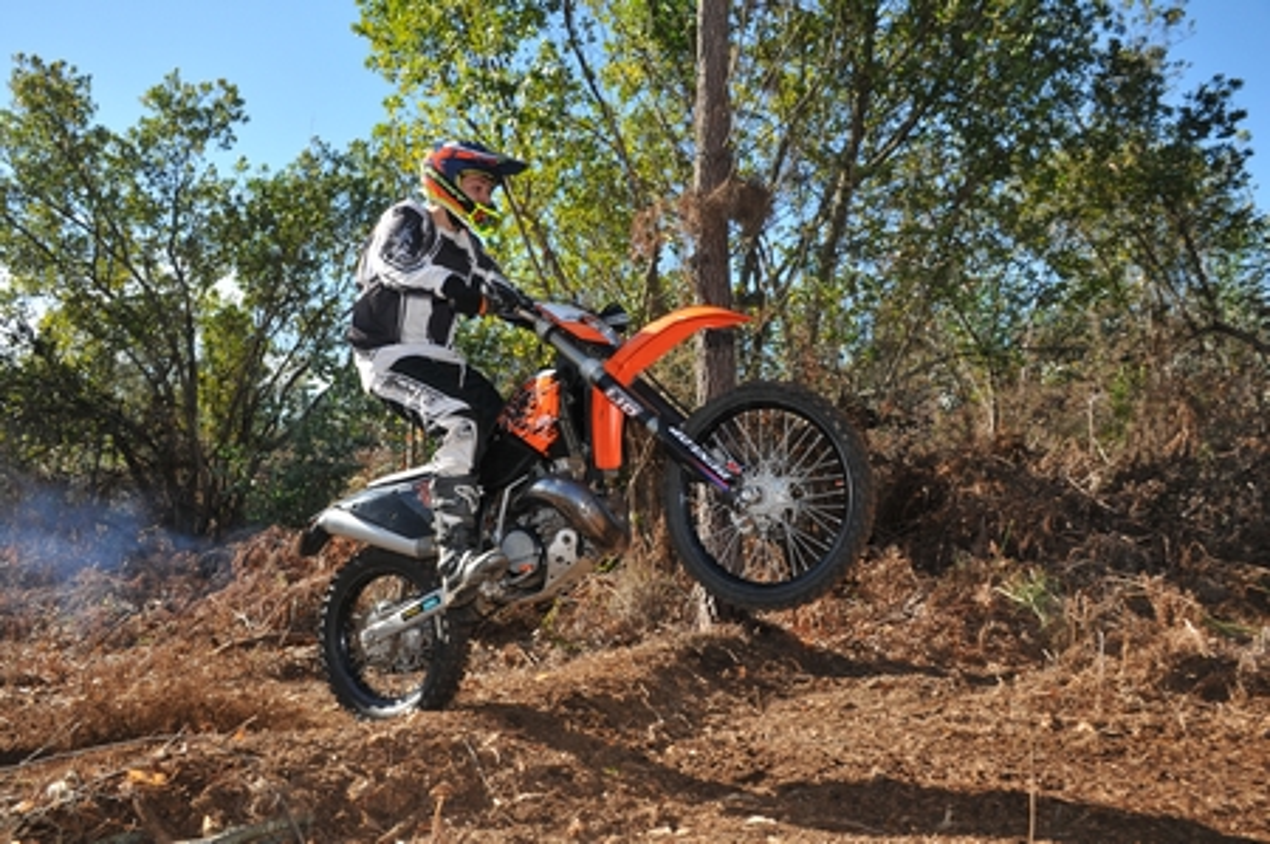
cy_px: 422
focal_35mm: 39
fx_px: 1374
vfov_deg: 34.1
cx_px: 635
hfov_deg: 49.6
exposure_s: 1/800
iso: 400
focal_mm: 26
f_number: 6.3
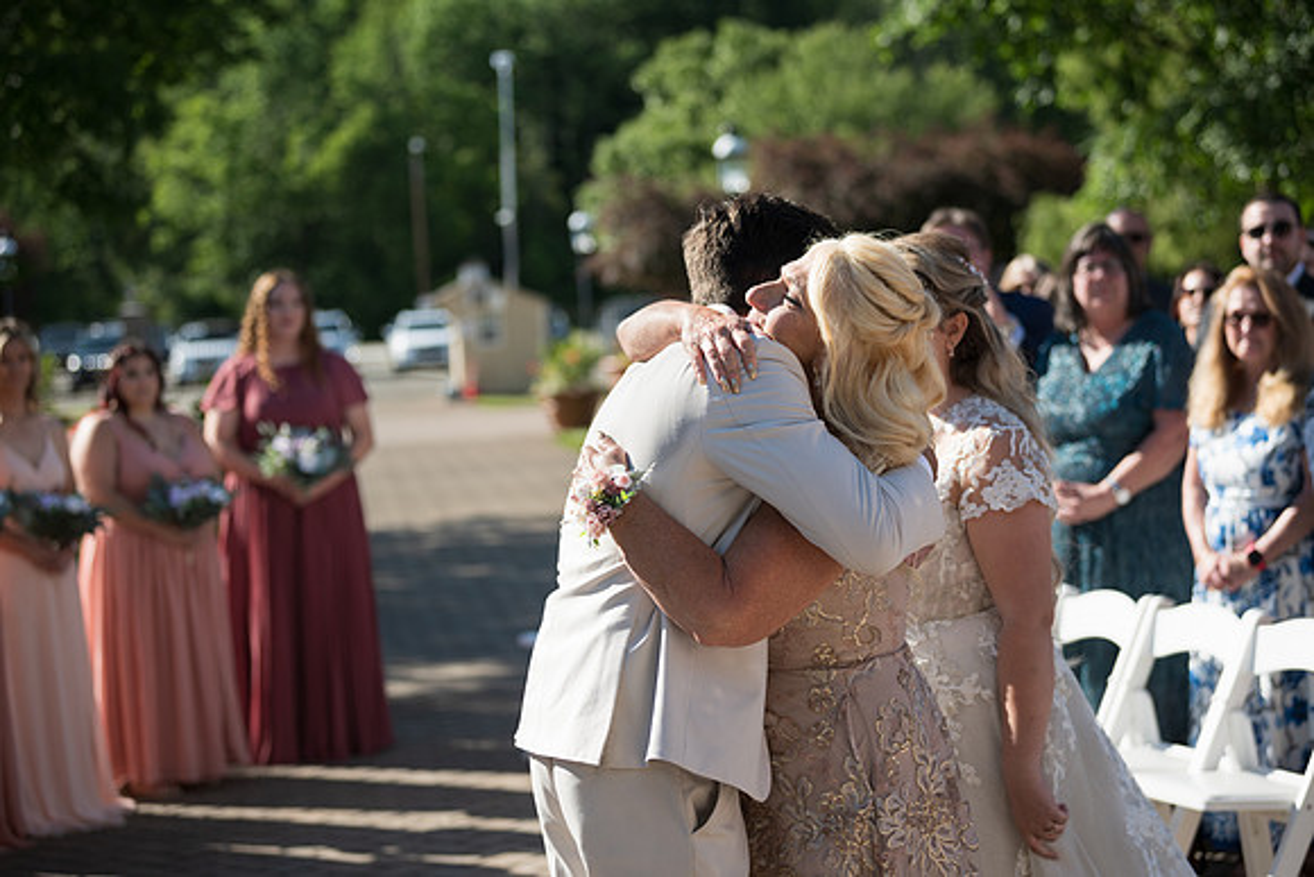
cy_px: 439
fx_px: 2705
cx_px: 679
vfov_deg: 18.4
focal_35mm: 74
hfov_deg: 27.3
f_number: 2.8
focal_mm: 70
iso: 64
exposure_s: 1/800
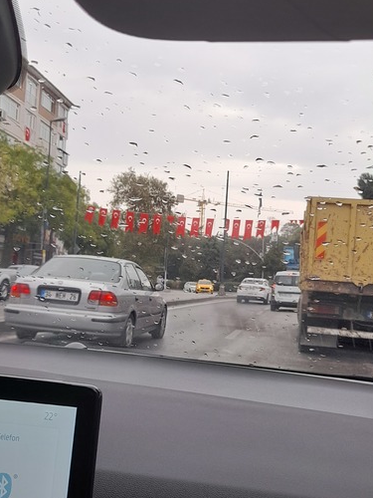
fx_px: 661
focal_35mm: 46
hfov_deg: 31.5
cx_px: 189
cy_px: 246
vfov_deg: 41.2
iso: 20
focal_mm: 4.6
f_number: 2
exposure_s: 1/120
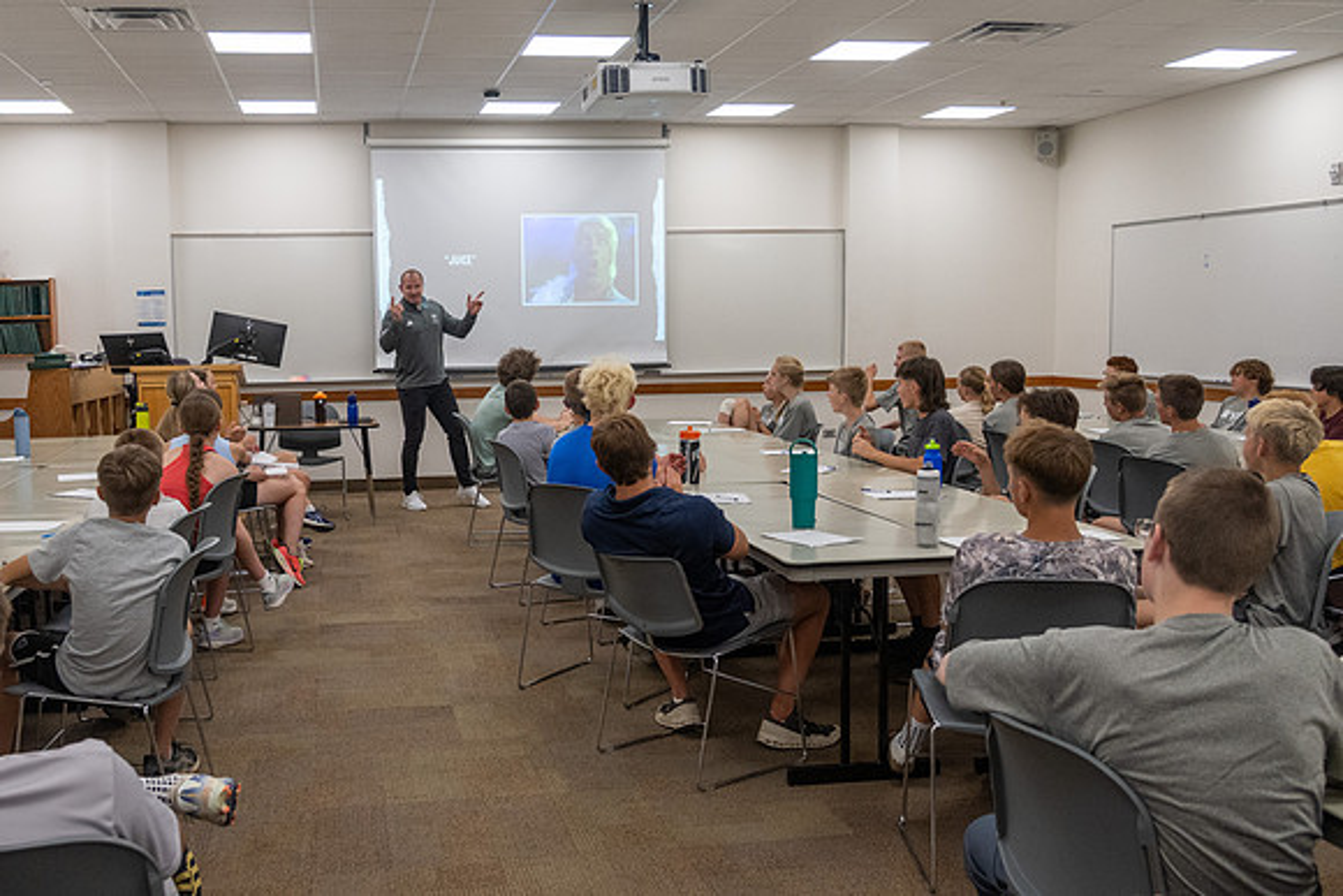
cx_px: 538
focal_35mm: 36
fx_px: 1342
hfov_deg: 52.8
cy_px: 434
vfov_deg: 36.9
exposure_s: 1/320
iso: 1000
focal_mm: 24
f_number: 4
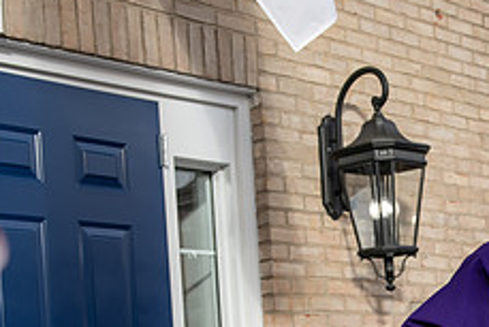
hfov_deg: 21.8
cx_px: 451
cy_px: 352
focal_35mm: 91
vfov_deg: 14.7
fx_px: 1237
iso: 160
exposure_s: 1/500
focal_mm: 36
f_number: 3.5
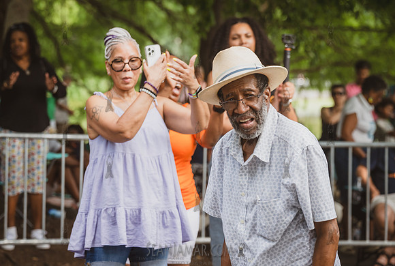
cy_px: 136
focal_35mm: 116
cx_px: 181
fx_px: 1273
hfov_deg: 17.6
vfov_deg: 11.9
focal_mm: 107
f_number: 4
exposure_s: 1/640
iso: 640
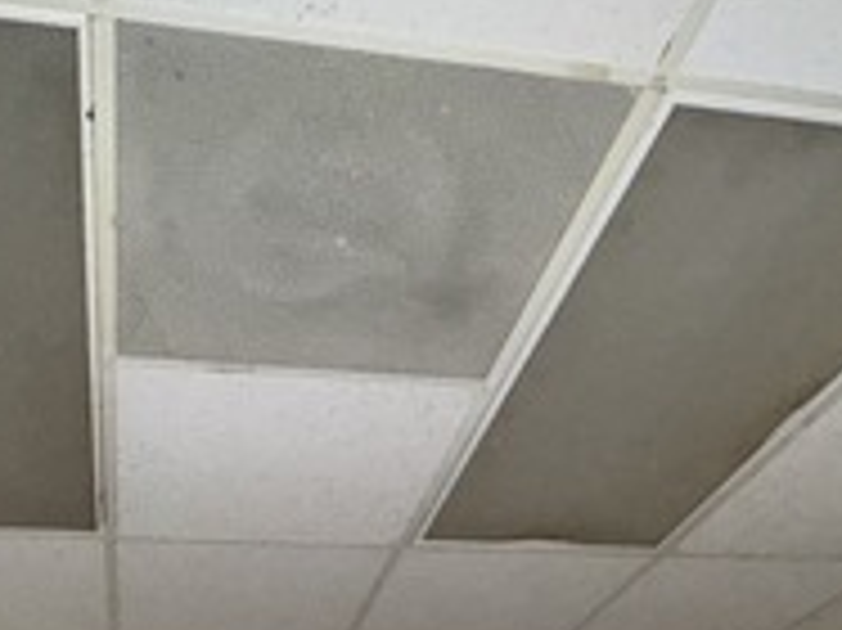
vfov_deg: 23.3
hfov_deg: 39.6
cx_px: 369
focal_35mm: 48
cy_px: 981
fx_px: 1167
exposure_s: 1/30
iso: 250
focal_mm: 2.22
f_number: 2.2
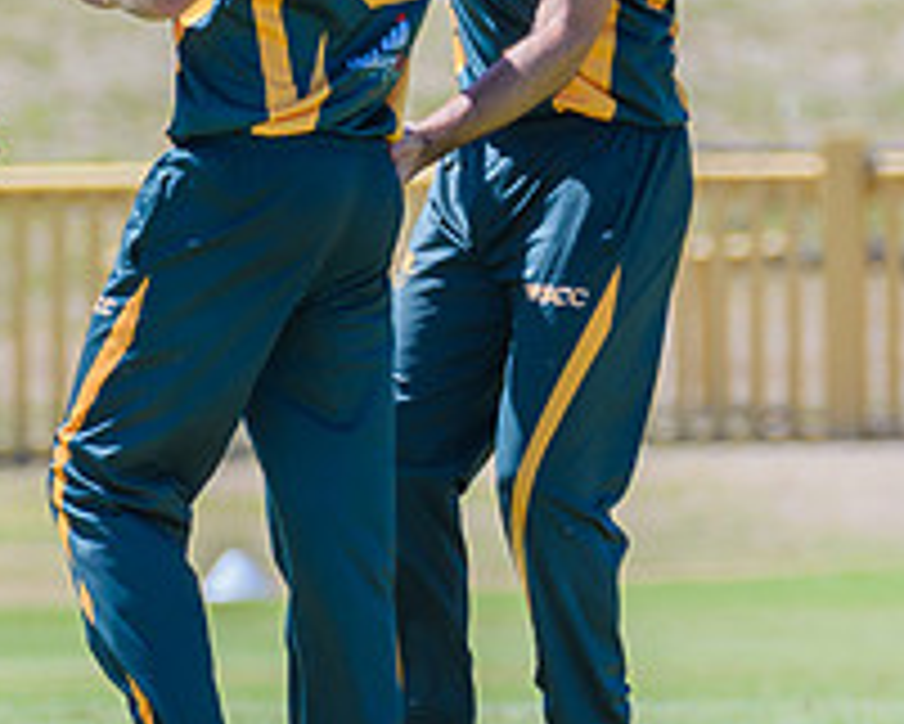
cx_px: 430
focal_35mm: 1787
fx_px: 47834
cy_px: 391
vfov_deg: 0.9
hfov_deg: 1.1
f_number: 6
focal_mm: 400
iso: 400
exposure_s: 1/1000
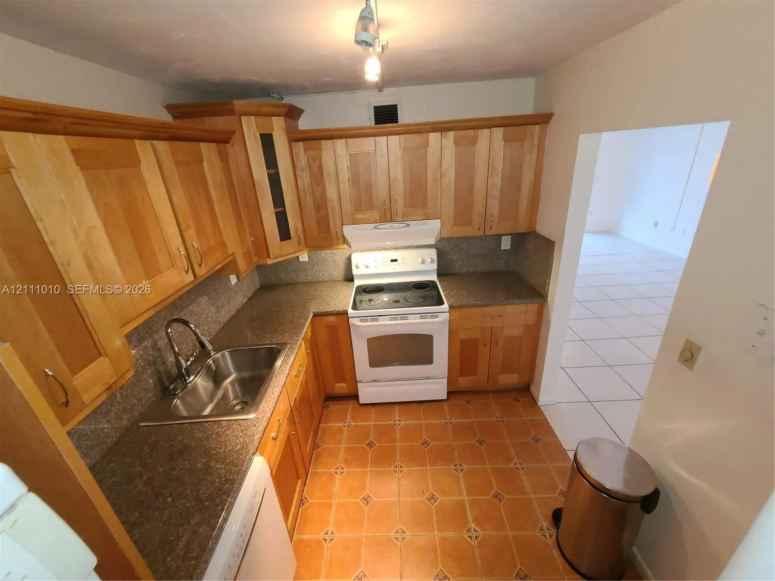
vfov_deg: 89.9
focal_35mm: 13
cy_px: 290
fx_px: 291
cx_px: 388
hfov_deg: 106.2
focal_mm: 2.2
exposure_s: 1/30
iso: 400
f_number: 2.2
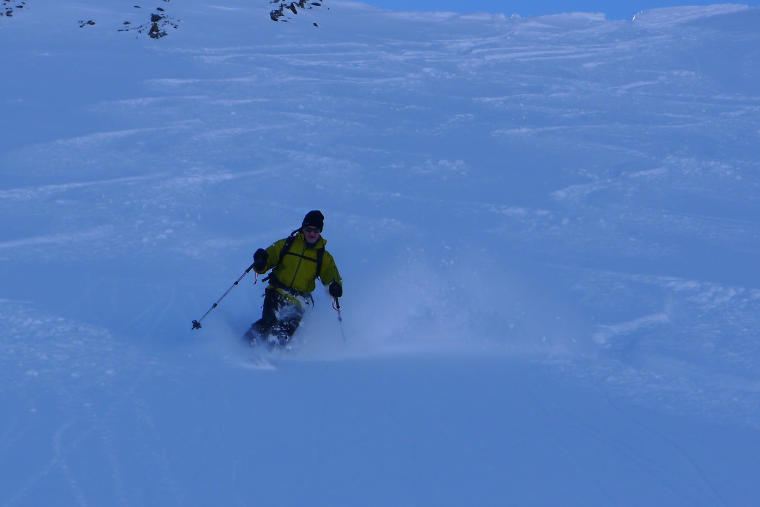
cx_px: 380
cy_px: 254
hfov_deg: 17.1
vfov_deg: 11.4
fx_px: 2534
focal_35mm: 120
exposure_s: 1/500
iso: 80
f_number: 4
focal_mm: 19.2
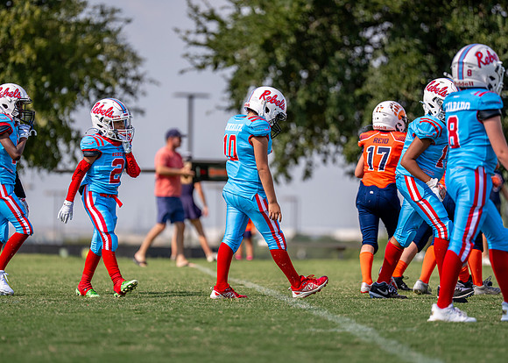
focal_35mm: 269
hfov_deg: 7.5
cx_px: 237
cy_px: 182
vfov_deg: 5.3
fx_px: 3883
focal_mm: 200
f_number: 2.8
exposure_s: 1/3200
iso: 125
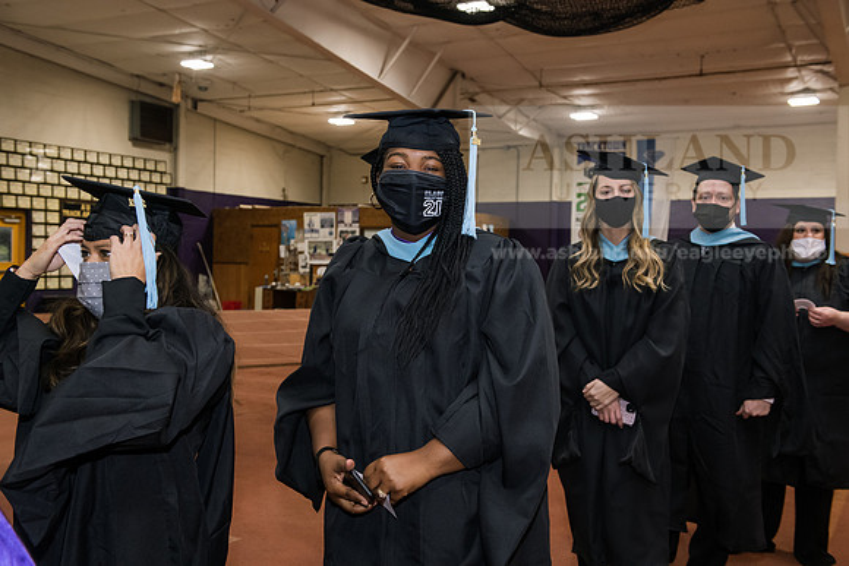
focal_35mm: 38
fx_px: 896
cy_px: 283
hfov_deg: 50.7
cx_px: 424
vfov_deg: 35.1
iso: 2500
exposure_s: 1/160
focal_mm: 38
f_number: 5.6
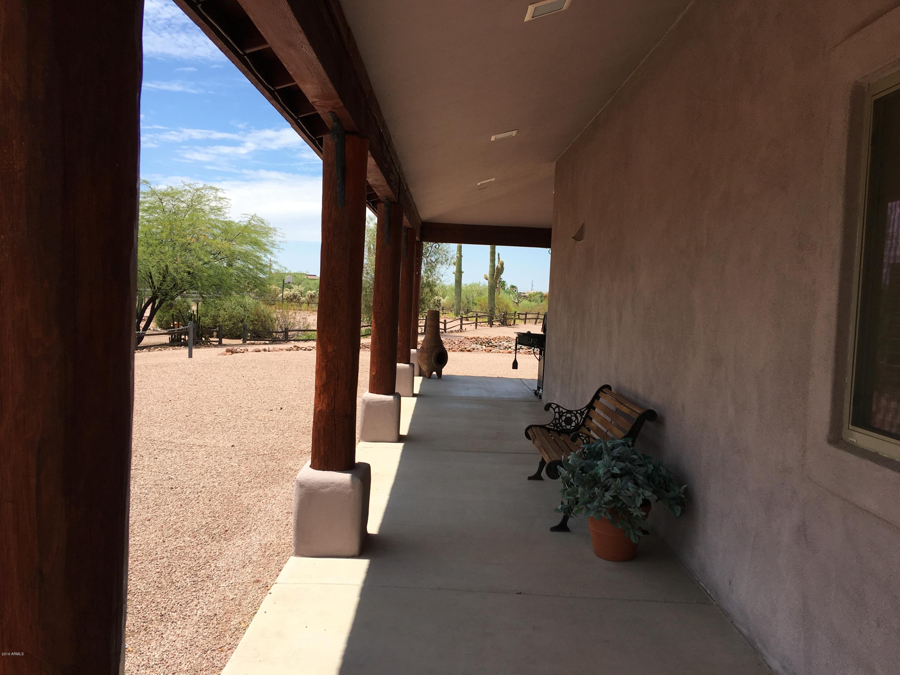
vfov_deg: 48.2
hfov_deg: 61.7
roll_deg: -2.0
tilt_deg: -1.4
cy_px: 338
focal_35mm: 29
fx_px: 754
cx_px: 450
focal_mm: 4.15
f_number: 2.2
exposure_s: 1/1637
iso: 25
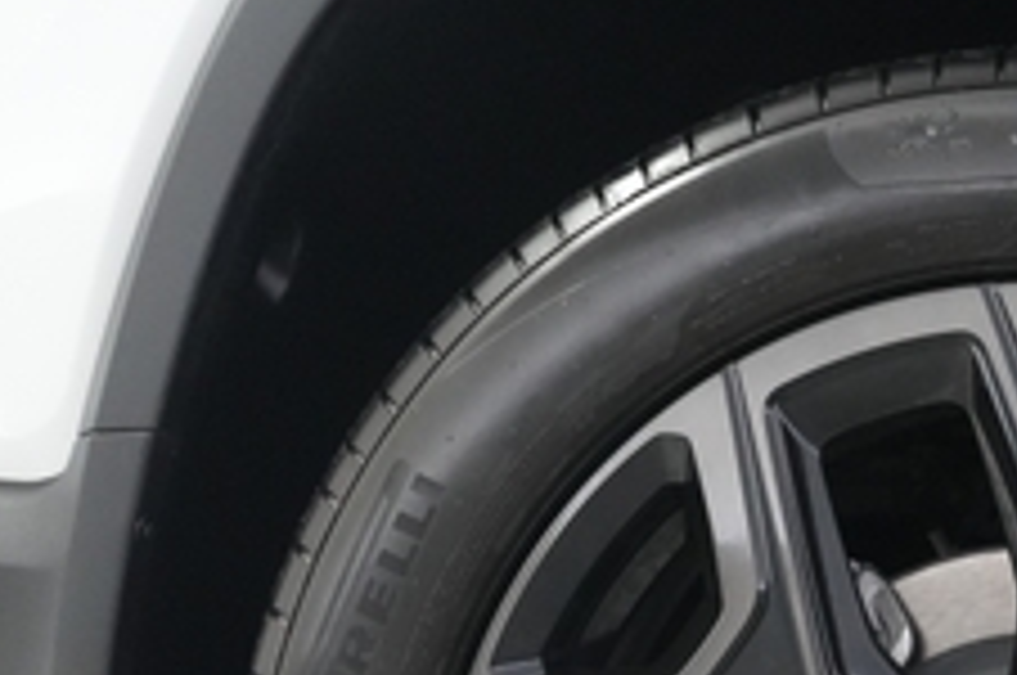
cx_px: 1022
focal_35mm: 68
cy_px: 896
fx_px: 1918
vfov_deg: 18.5
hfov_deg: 27.9
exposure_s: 1/160
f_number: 2.8
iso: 6400
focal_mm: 24
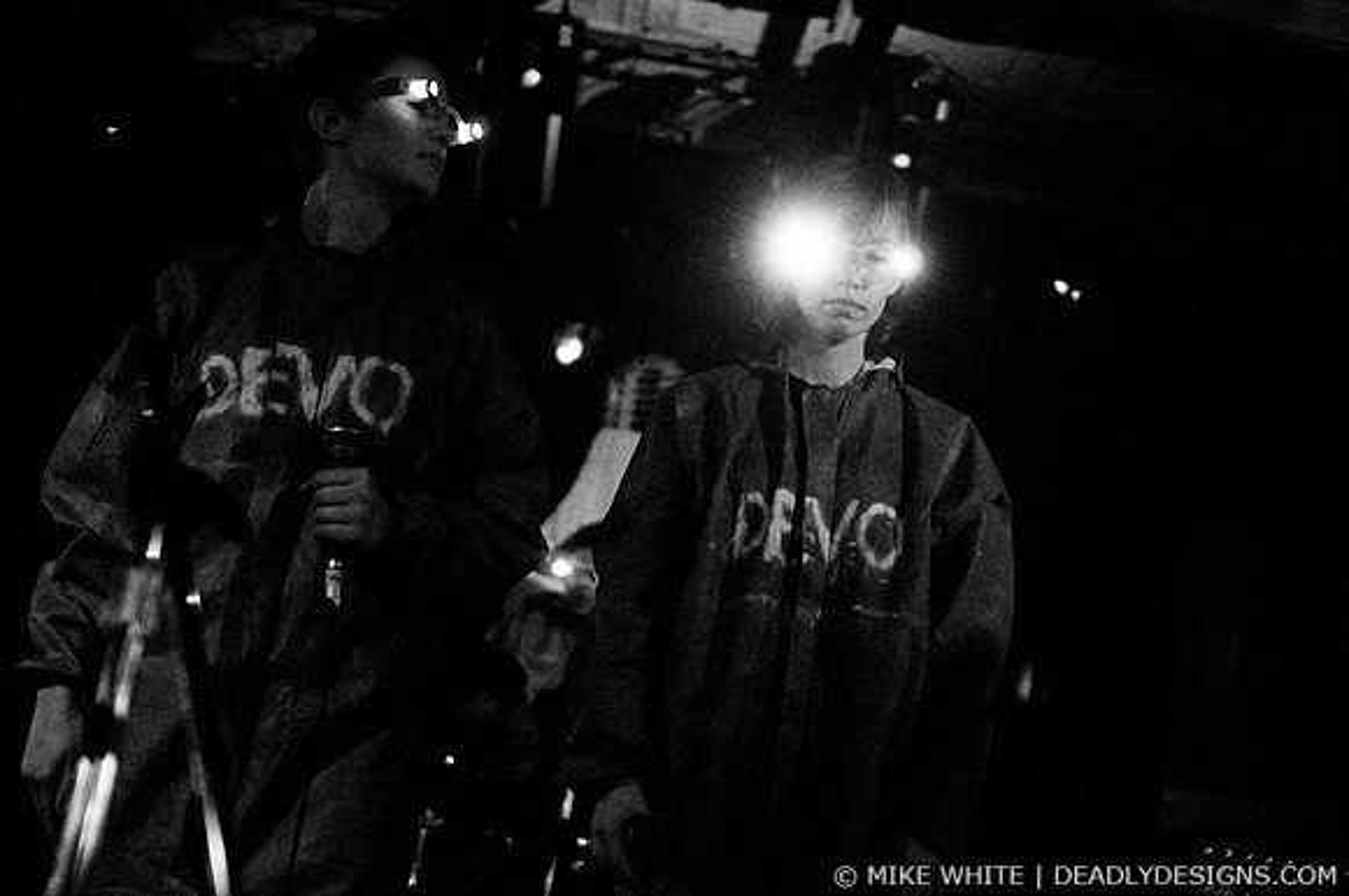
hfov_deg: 43.7
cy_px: 448
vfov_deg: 29.8
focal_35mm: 45
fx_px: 1684
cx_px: 674
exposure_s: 1/40
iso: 1250
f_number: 1.8
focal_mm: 30
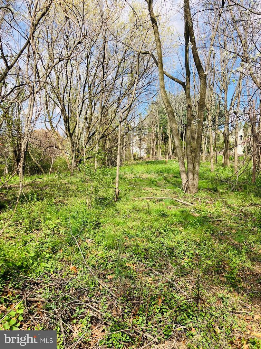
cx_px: 130
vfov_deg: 63.4
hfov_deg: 49.7
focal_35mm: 28
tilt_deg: -3.1
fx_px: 281
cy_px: 174
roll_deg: -0.1
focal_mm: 3.99
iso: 32
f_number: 1.8
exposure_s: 1/1185
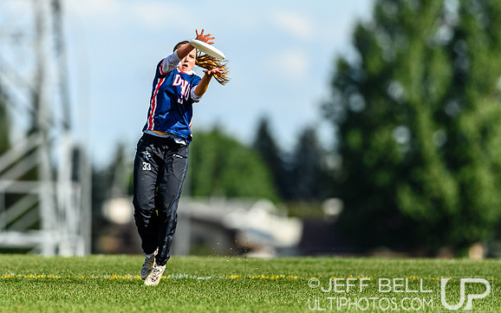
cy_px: 125
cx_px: 183
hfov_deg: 2.4
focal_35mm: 860
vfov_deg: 1.5
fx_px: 11740
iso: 100
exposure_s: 1/2000
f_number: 3.2
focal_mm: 400
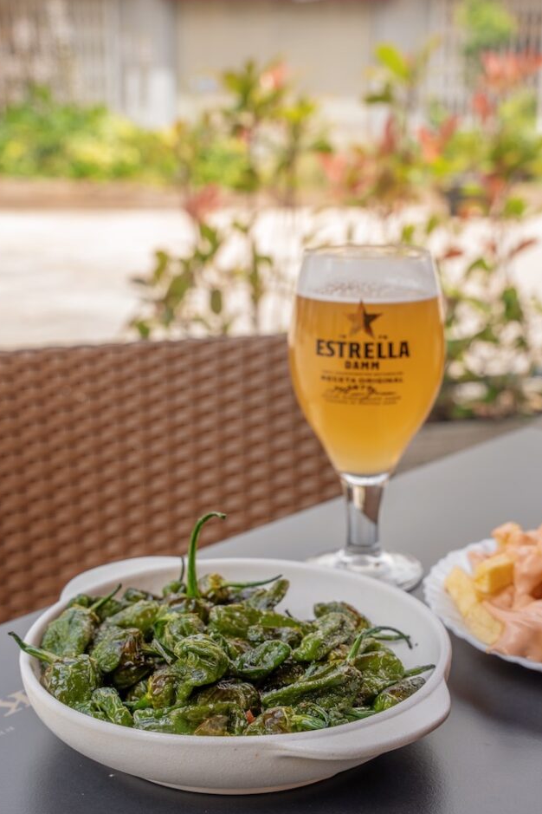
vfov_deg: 37.7
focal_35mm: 53
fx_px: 1190
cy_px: 408
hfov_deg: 25.6
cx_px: 294
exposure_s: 1/80
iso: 50
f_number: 7.1
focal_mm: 44.6
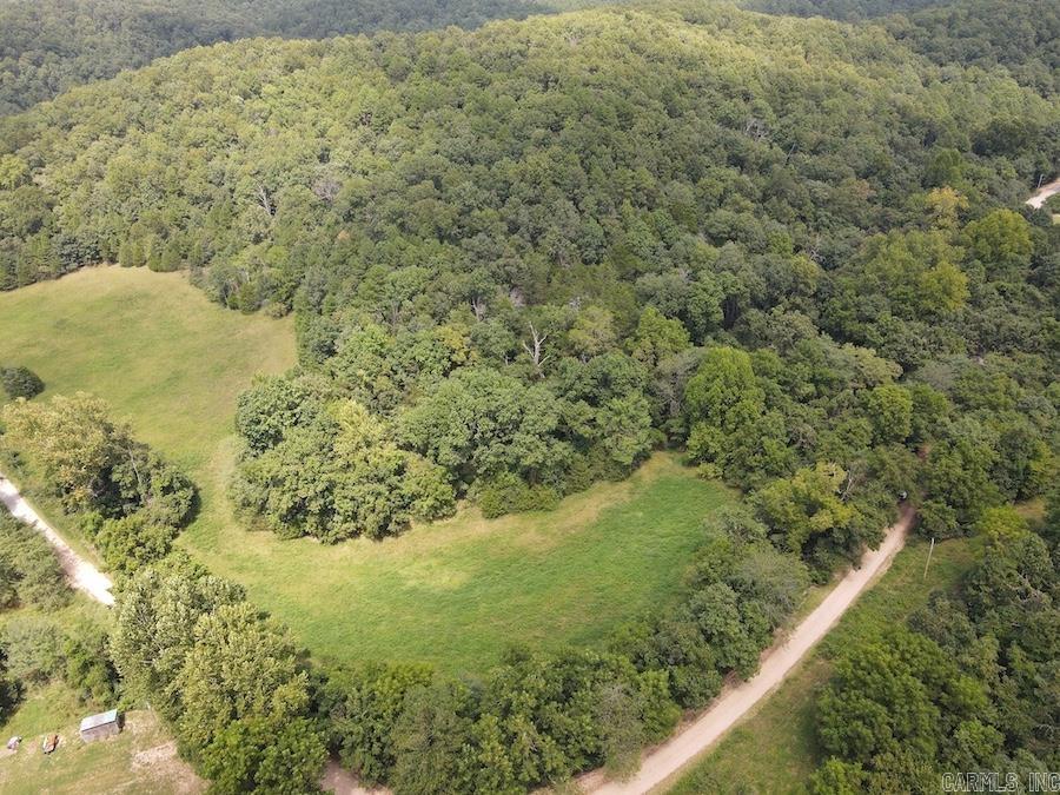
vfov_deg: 56.8
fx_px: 735
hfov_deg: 71.6
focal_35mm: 24
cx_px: 530
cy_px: 398
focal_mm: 4.5
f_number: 2.8
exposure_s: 1/15
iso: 150
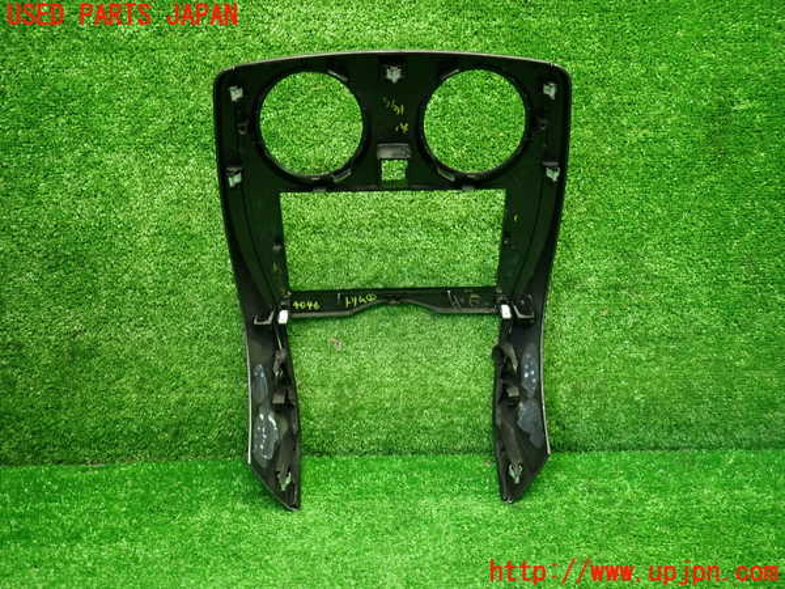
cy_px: 294
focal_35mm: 25
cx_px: 392
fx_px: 567
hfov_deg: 69.4
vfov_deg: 54.9
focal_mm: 4.5
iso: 200
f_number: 2
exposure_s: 1/30
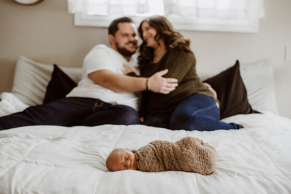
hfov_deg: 39.6
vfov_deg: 27.0
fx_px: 404
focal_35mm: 50
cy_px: 97
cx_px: 146
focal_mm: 50
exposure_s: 1/250
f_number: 2.8
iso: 1000
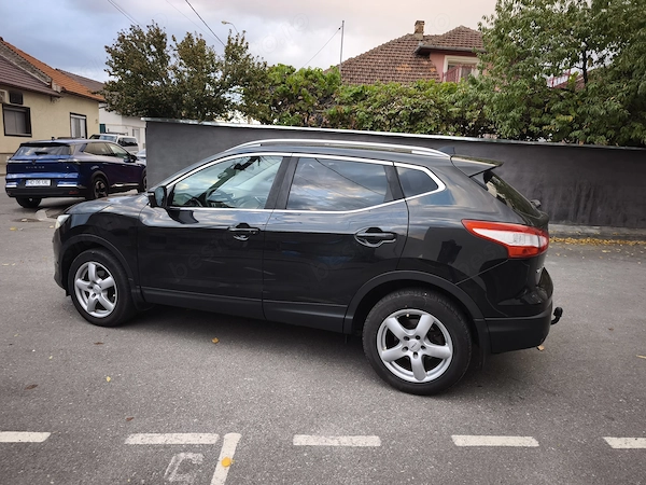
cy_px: 242
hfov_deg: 73.9
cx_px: 323
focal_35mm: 23
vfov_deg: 58.9
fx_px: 429
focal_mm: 6.57
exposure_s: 1/100
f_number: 1.6
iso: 160
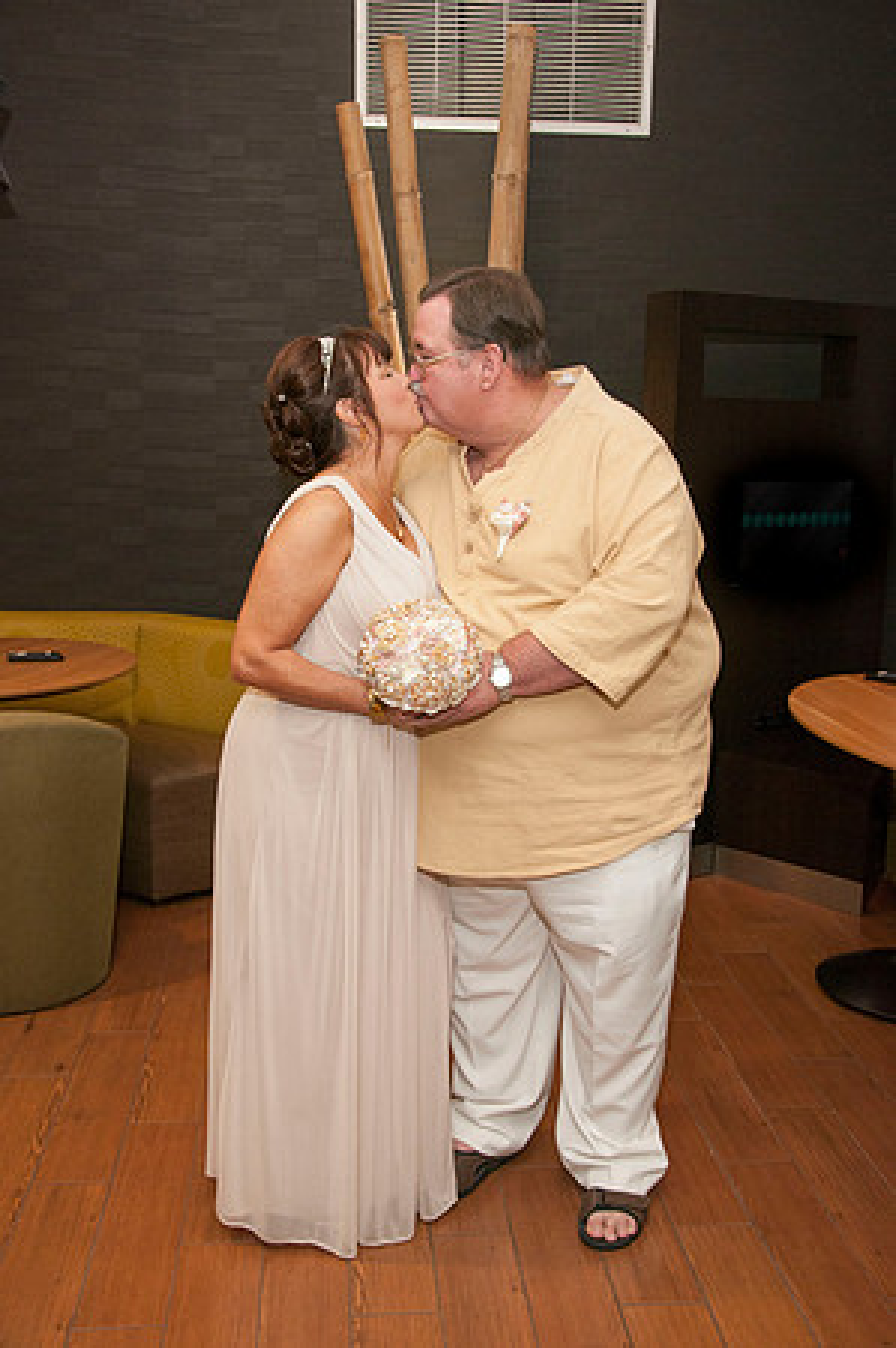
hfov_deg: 34.1
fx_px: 1459
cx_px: 448
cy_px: 674
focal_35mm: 39
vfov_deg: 49.6
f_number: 5.6
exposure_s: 1/30
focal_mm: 26
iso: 400
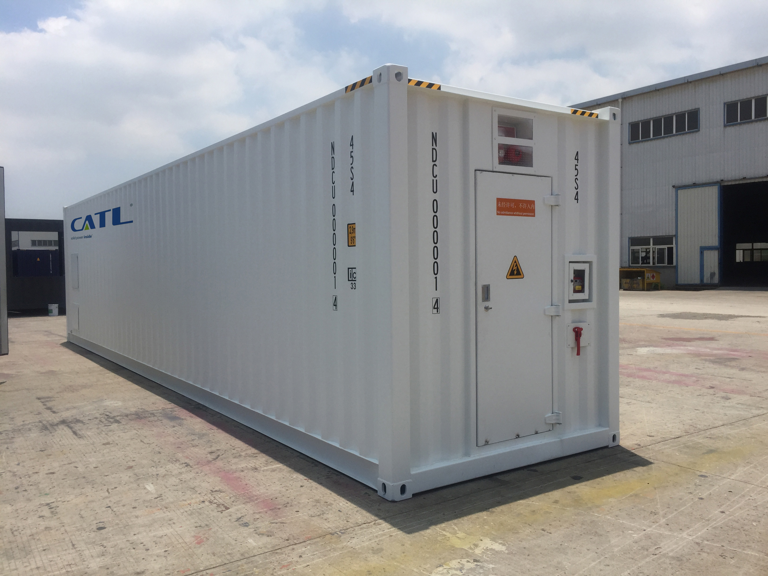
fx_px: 643
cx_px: 384
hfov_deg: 61.7
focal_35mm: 29
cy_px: 288
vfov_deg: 48.2
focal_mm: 4.15
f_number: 2.2
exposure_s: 1/3968
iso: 32
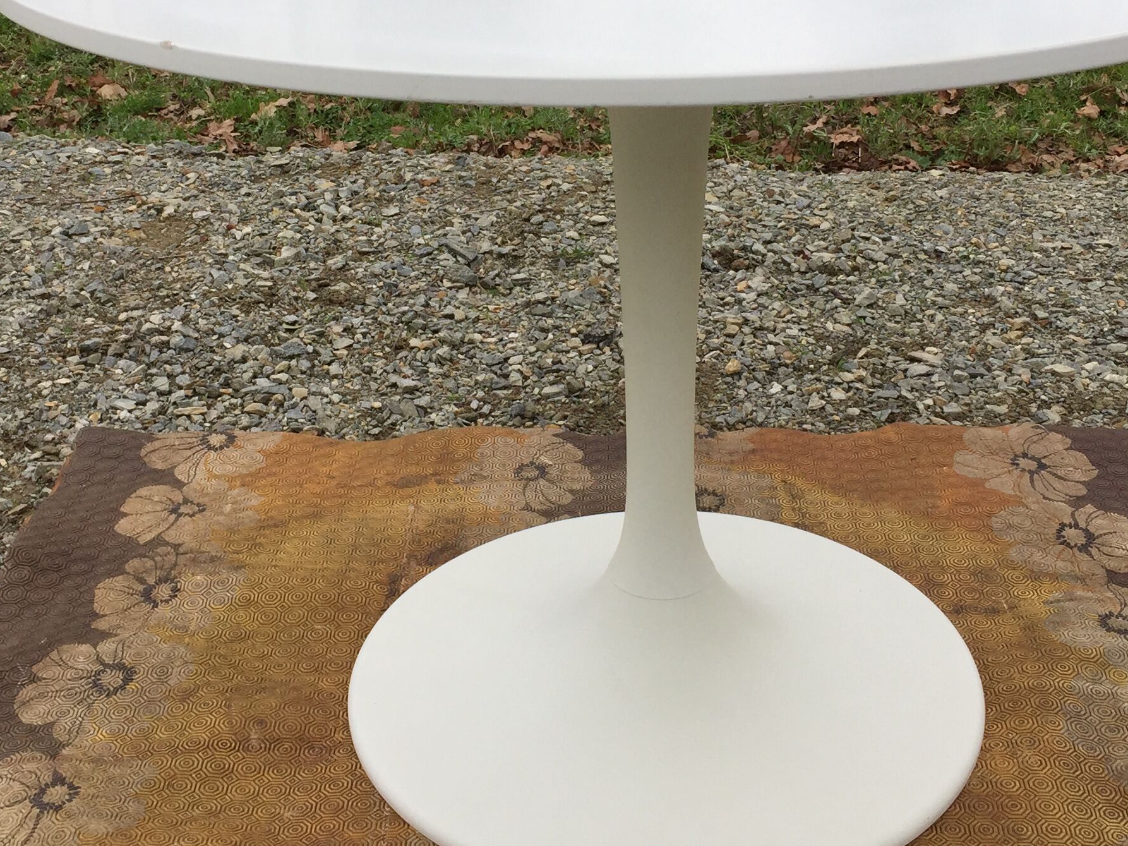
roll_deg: -1.2
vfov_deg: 27.3
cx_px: 548
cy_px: 250
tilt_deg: -26.2
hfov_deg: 36.2
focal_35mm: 53
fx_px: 1727
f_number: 2.2
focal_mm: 4.15
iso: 32
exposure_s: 1/488
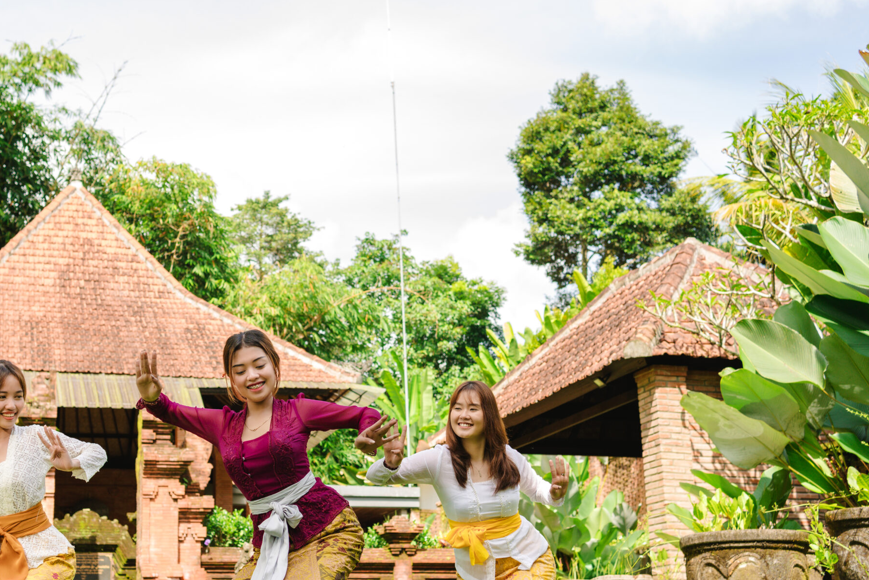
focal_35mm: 50
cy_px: 386
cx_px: 301
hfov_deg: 39.2
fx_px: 1207
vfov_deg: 26.9
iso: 250
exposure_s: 1/500
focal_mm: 35
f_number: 4
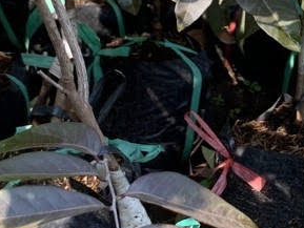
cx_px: 361
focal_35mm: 108
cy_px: 36
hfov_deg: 17.4
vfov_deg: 13.6
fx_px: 949
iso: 25
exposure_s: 1/350
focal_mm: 4.2
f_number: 1.8
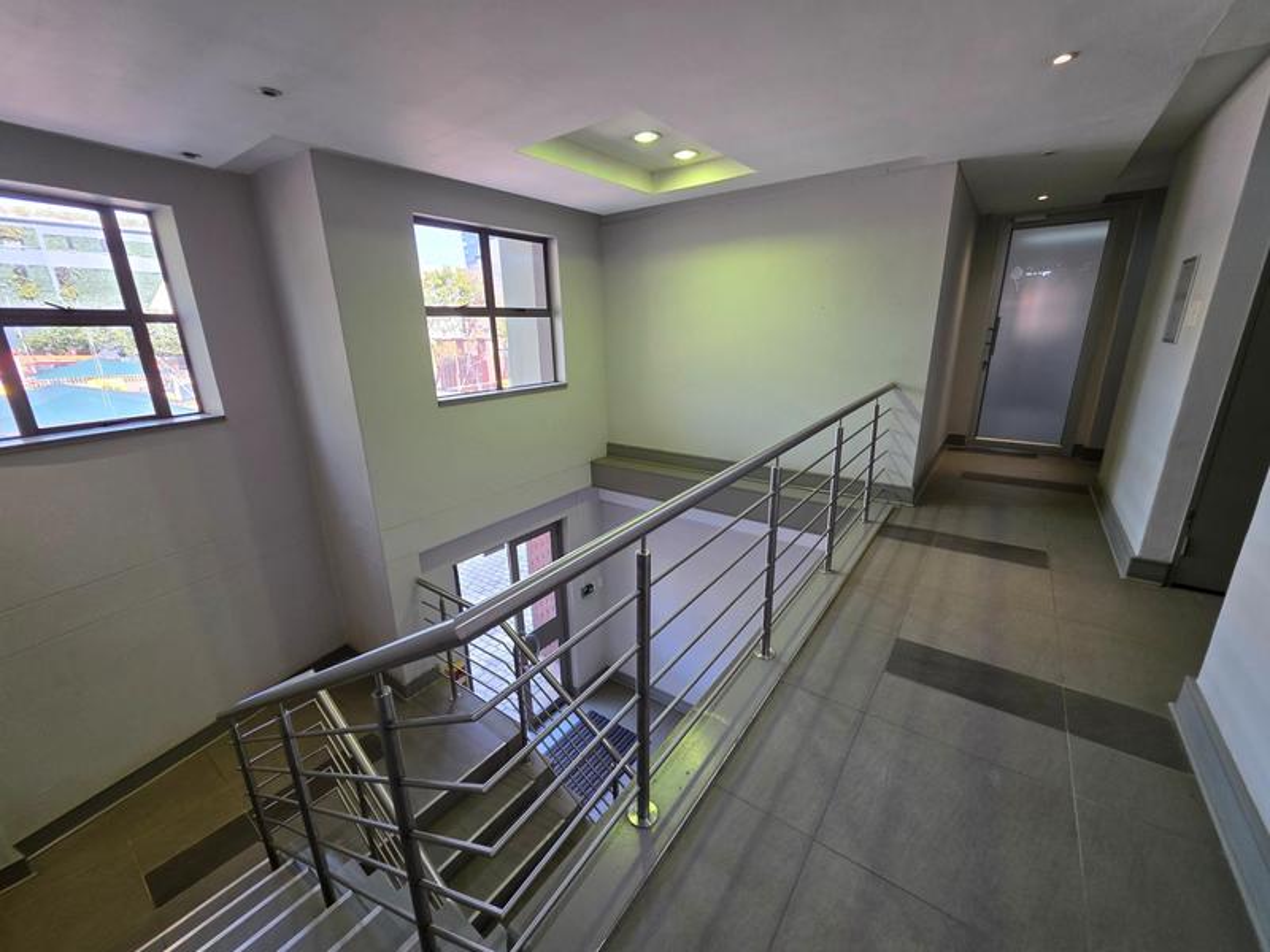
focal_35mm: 13
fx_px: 477
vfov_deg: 89.9
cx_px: 635
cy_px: 476
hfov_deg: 106.2
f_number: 1.9
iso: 125
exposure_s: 1/100
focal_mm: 2.2
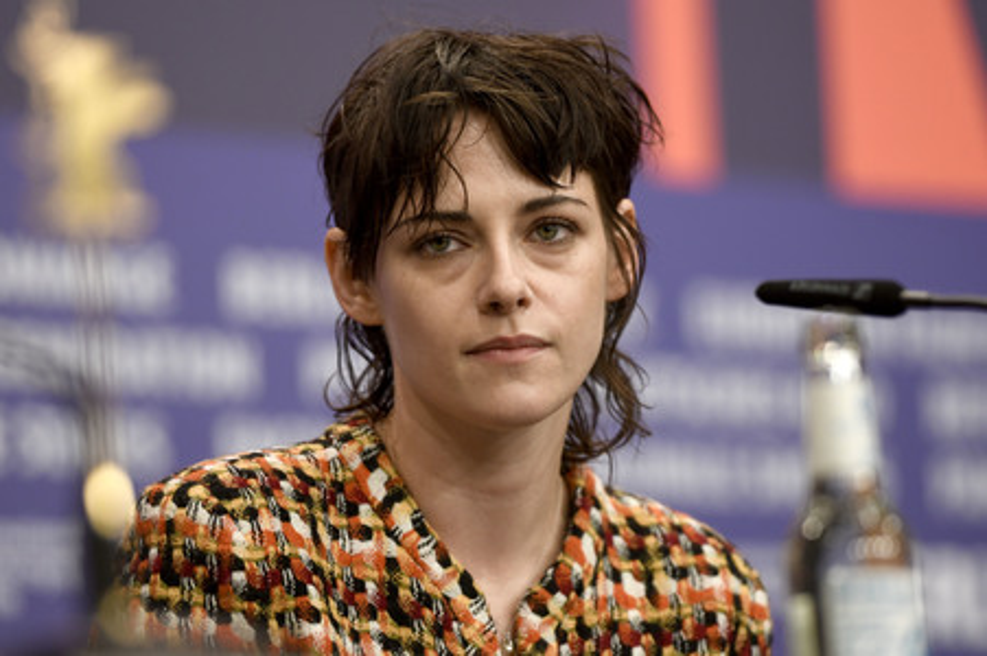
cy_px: 328
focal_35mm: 200
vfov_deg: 6.9
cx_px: 494
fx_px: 5479
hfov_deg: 10.3
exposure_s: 1/400
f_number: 3.2
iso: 1000
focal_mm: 200
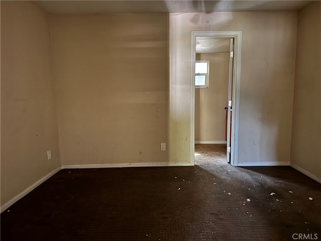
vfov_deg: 56.8
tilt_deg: -7.9
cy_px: 120
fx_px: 223
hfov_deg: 71.6
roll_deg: +1.2
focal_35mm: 24
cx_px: 160
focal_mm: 6.76
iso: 2000
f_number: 1.78
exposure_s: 1/16
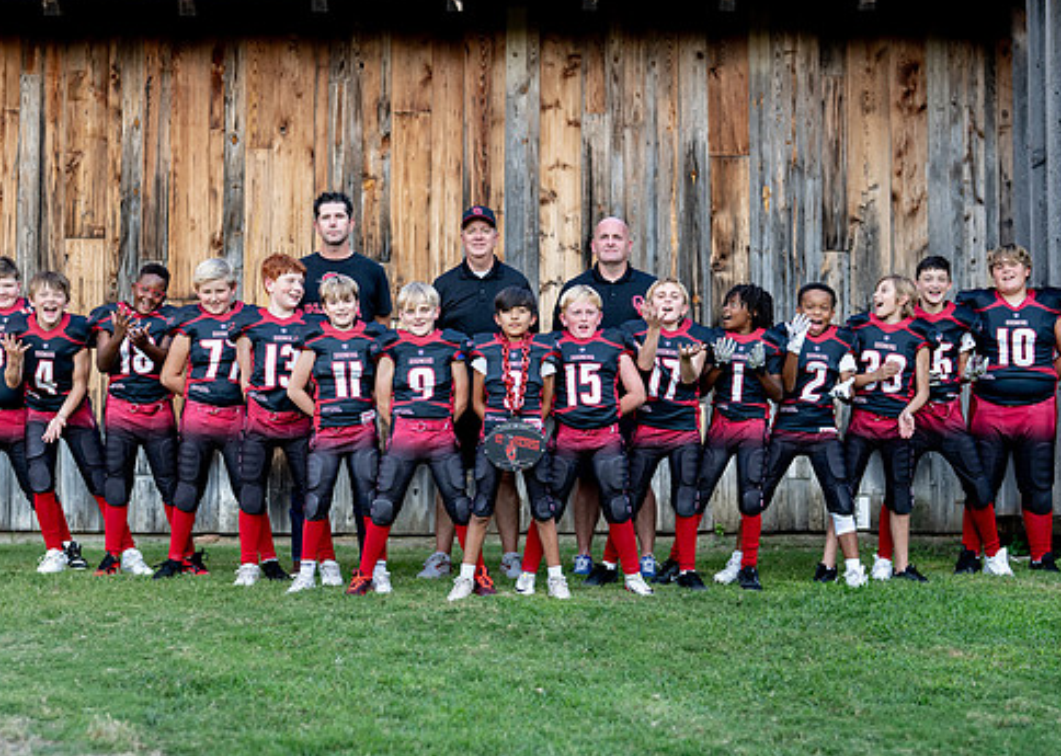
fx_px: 2078
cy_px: 403
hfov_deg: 28.6
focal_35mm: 69
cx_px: 499
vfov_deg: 20.6
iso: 400
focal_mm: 50
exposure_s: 1/1250
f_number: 1.8
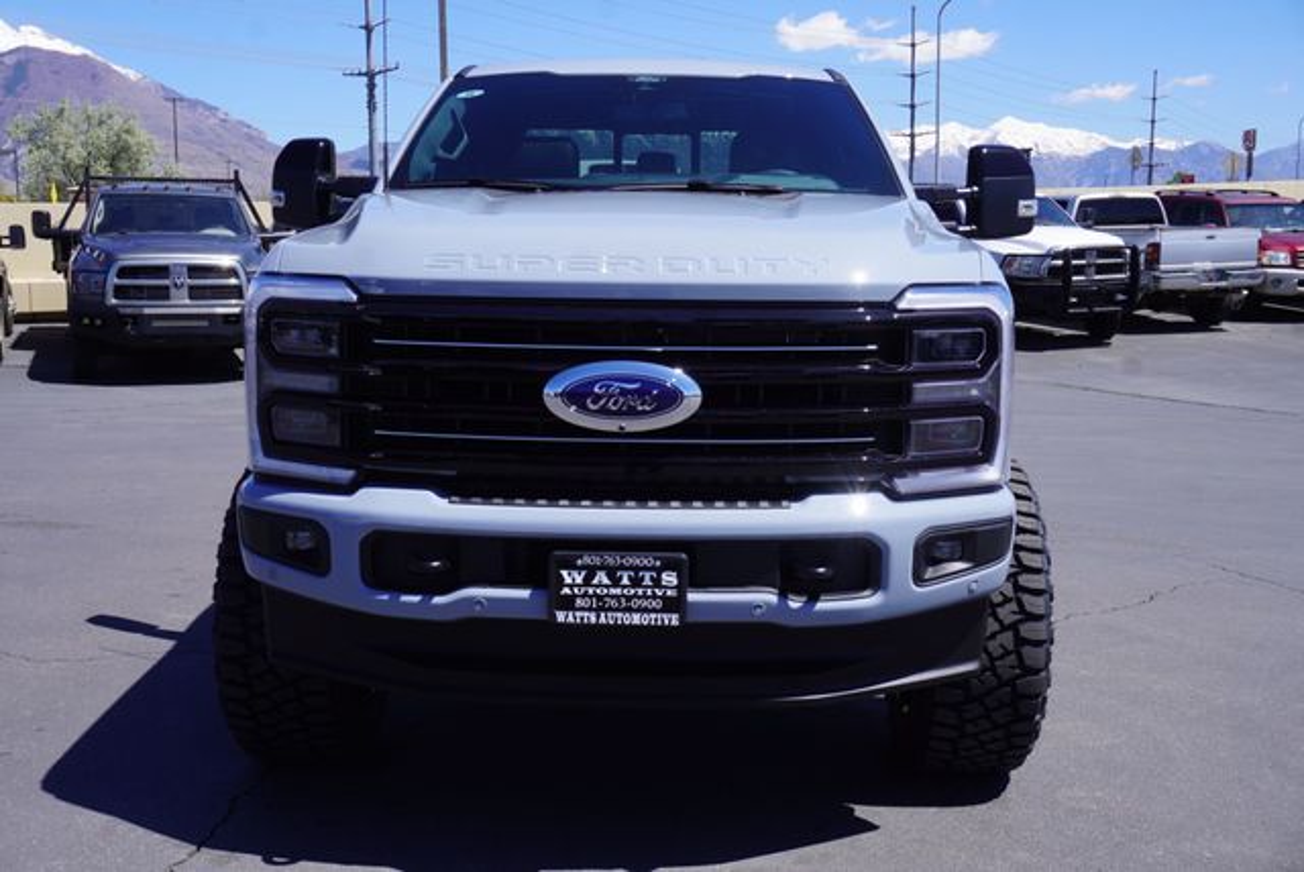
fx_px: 1414
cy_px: 436
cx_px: 652
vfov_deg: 34.3
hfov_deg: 49.5
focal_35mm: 39
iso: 100
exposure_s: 1/125
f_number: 10
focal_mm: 26
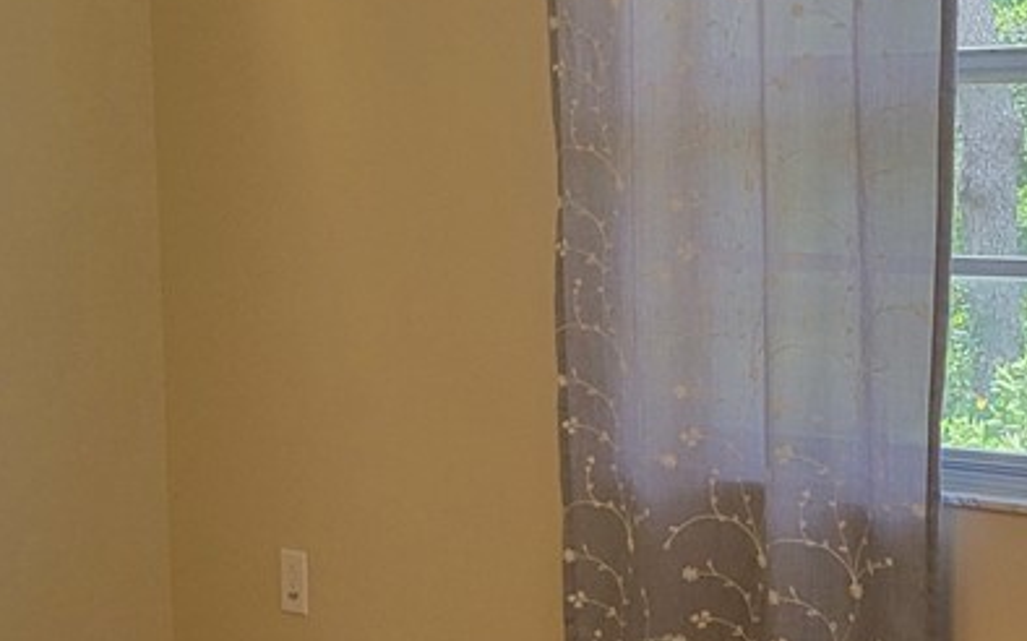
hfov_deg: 18.5
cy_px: 482
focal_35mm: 112
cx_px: 302
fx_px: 3134
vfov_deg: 11.7
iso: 125
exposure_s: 1/120
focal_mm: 5.4
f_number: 1.8
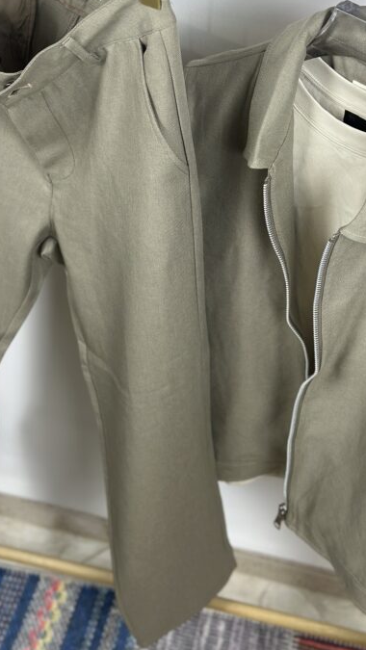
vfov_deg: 33.7
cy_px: 267
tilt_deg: -42.5
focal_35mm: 62
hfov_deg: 19.4
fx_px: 1069
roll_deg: -3.9
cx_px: 202
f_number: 1.78
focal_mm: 6.86
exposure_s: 1/134
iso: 64
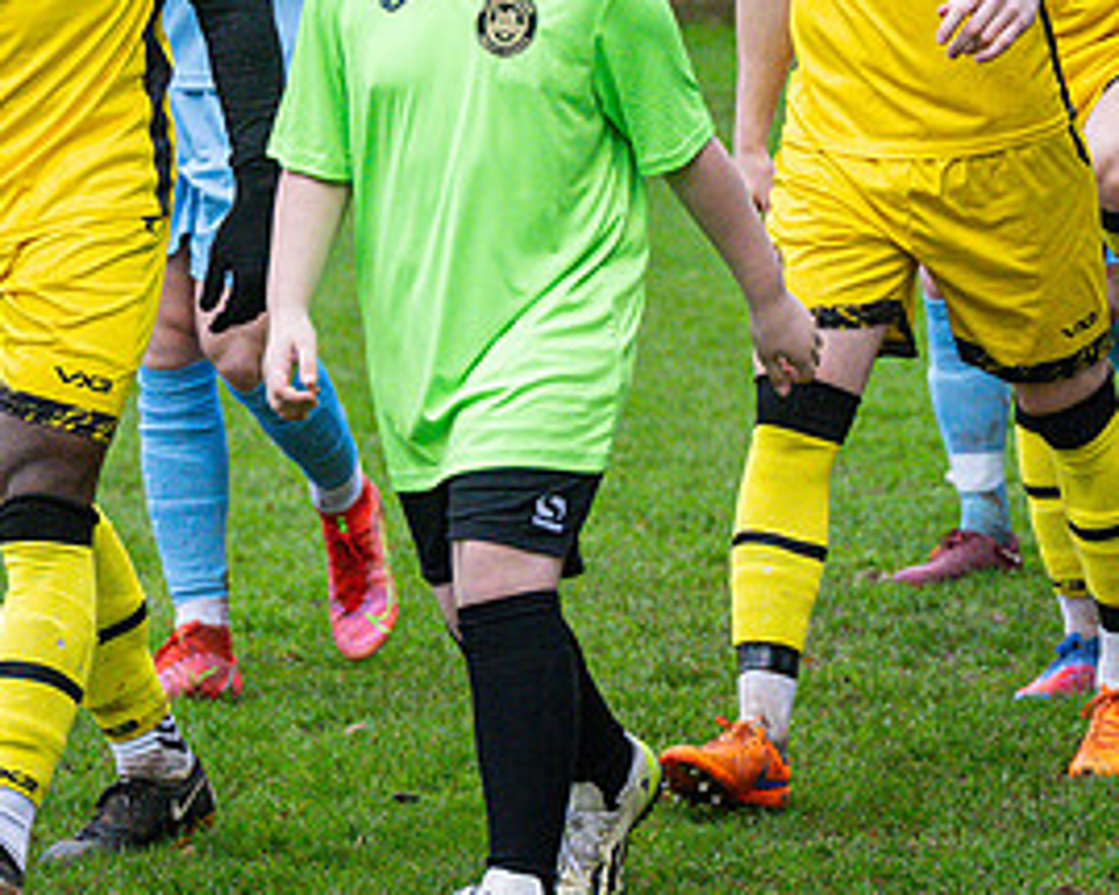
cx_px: 545
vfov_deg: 6.2
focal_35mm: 248
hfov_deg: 7.8
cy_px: 221
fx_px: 8210
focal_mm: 70
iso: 2000
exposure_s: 1/2000
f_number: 2.8
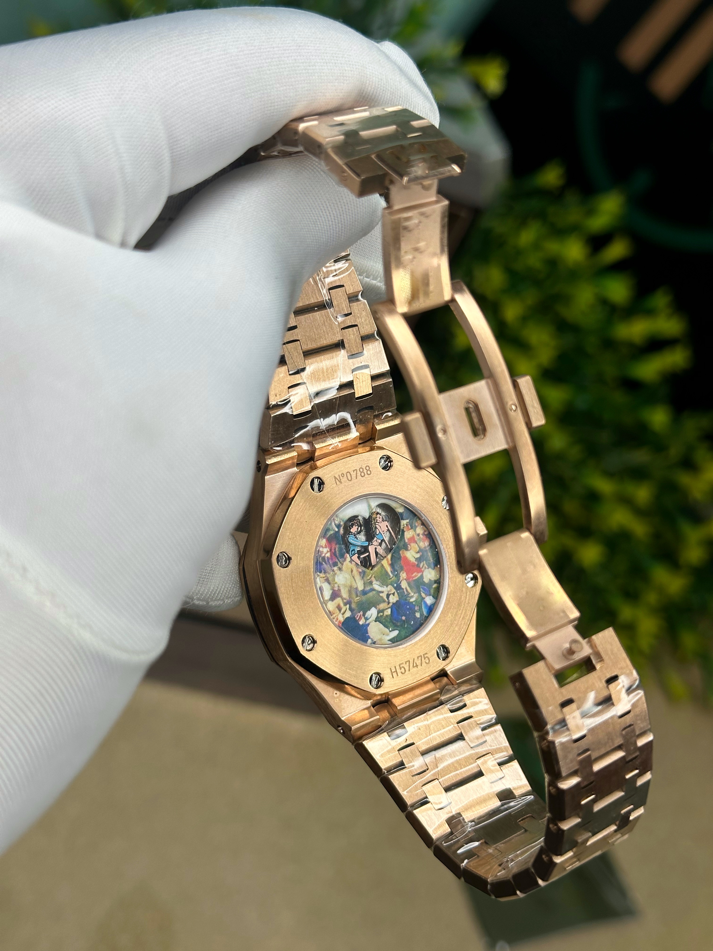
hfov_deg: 30.3
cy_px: 476
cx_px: 356
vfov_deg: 39.7
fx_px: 1318
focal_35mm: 48
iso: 64
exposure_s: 1/489
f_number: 1.78
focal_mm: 6.86
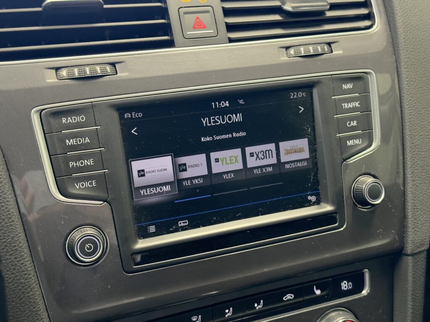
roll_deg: -1.0
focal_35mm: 48
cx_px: 215
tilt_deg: -24.3
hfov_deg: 39.7
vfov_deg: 30.3
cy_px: 161
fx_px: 596
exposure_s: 1/38
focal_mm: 6.76
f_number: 1.78
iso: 400
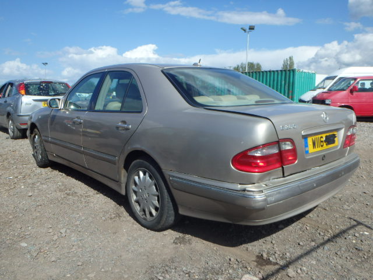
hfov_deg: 63.4
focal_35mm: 28
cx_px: 186
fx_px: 302
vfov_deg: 49.7
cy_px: 140
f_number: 11
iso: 125
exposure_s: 1/125
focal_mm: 5
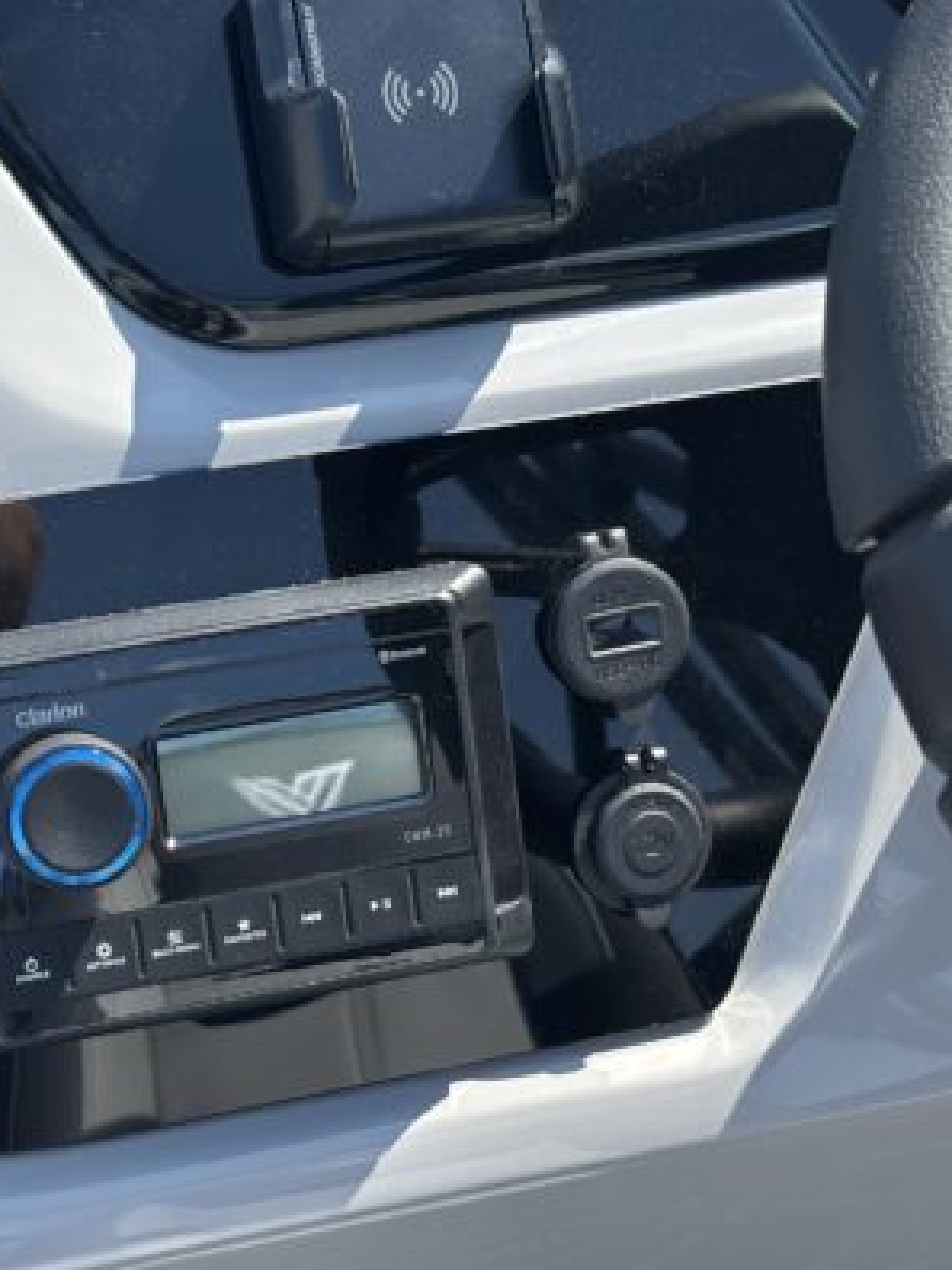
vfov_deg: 27.8
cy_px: 638
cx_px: 245
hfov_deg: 20.9
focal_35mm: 70
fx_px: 2567
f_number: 1.6
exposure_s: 1/1007
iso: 32
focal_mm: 5.96
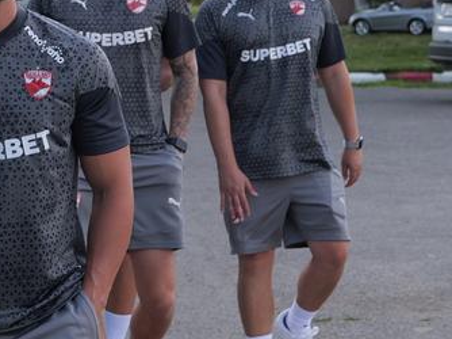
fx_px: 1487
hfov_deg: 16.5
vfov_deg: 12.9
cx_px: -111
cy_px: 296
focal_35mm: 114
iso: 250
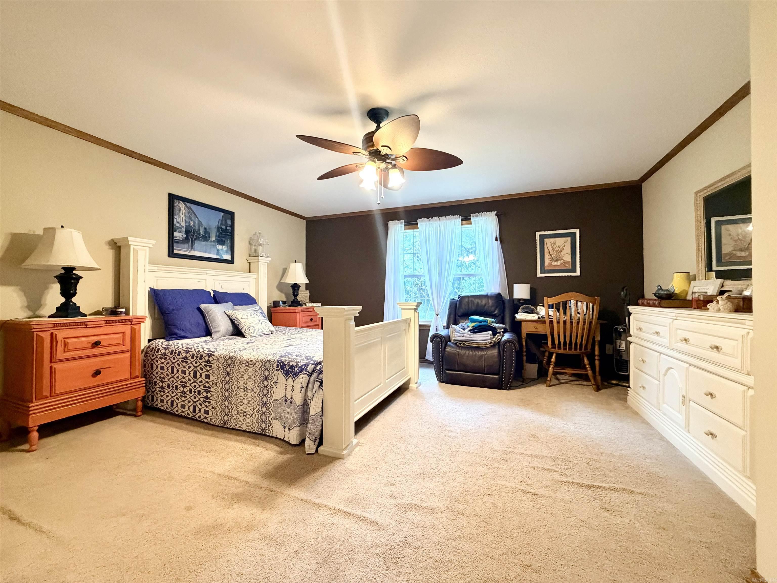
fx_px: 314
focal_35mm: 14
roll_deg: +0.5
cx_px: 388
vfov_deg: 85.7
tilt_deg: +1.0
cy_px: 292
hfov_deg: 102.1
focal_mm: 2.22
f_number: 2.2
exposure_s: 1/60
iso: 640
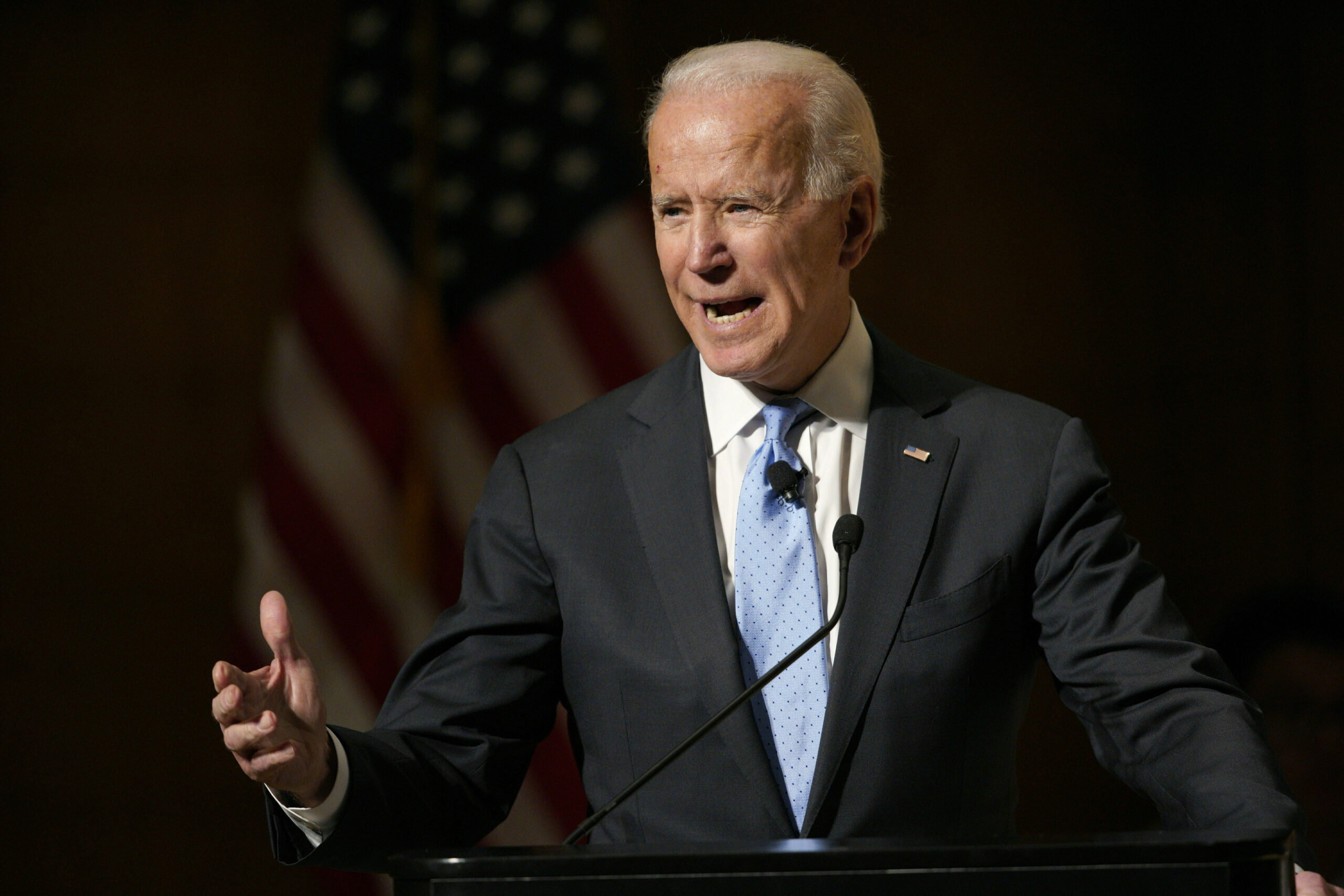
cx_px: 672
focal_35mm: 500
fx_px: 18666
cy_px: 448
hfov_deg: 4.1
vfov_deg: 2.8
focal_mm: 500
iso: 3200
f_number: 4
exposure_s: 1/800
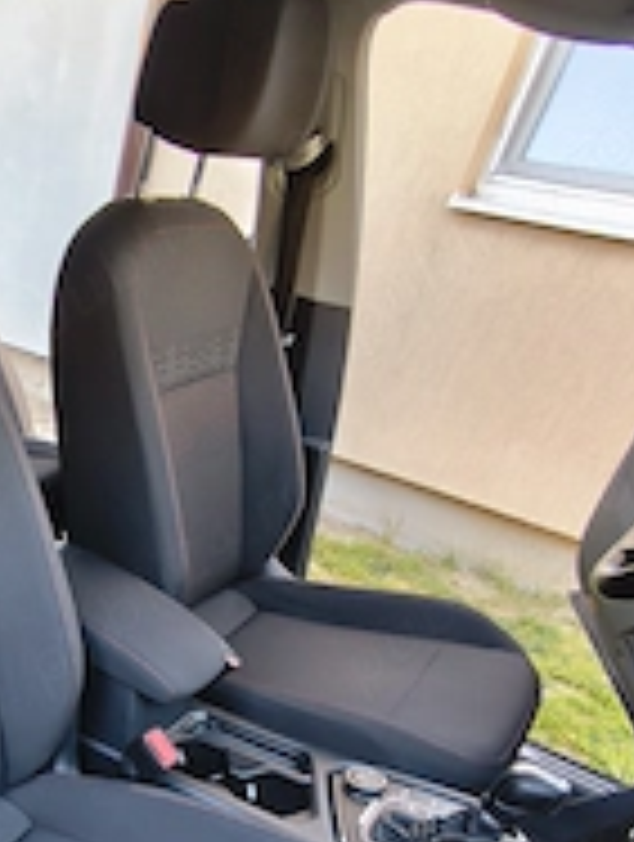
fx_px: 779
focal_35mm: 32
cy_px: 651
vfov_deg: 53.6
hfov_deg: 39.5
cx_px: 13
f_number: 2.2
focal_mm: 1.65
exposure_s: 1/33.3
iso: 640
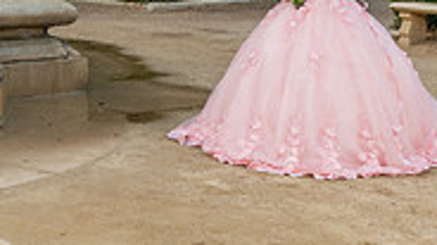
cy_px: -115
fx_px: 995
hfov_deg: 23.2
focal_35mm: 86
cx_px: -52
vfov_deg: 13.3
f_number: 4.5
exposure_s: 1/200
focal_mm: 26
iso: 320
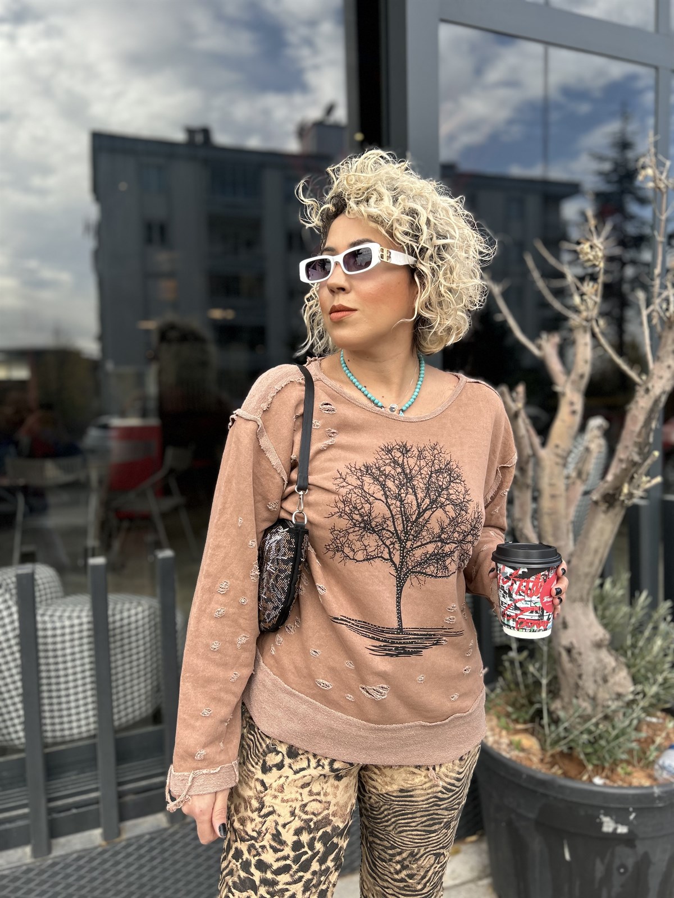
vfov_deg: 67.3
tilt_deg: -4.1
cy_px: 449
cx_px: 337
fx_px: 675
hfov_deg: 53.1
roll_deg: +1.6
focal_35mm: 26
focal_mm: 5.7
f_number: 1.5
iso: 50
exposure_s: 1/949
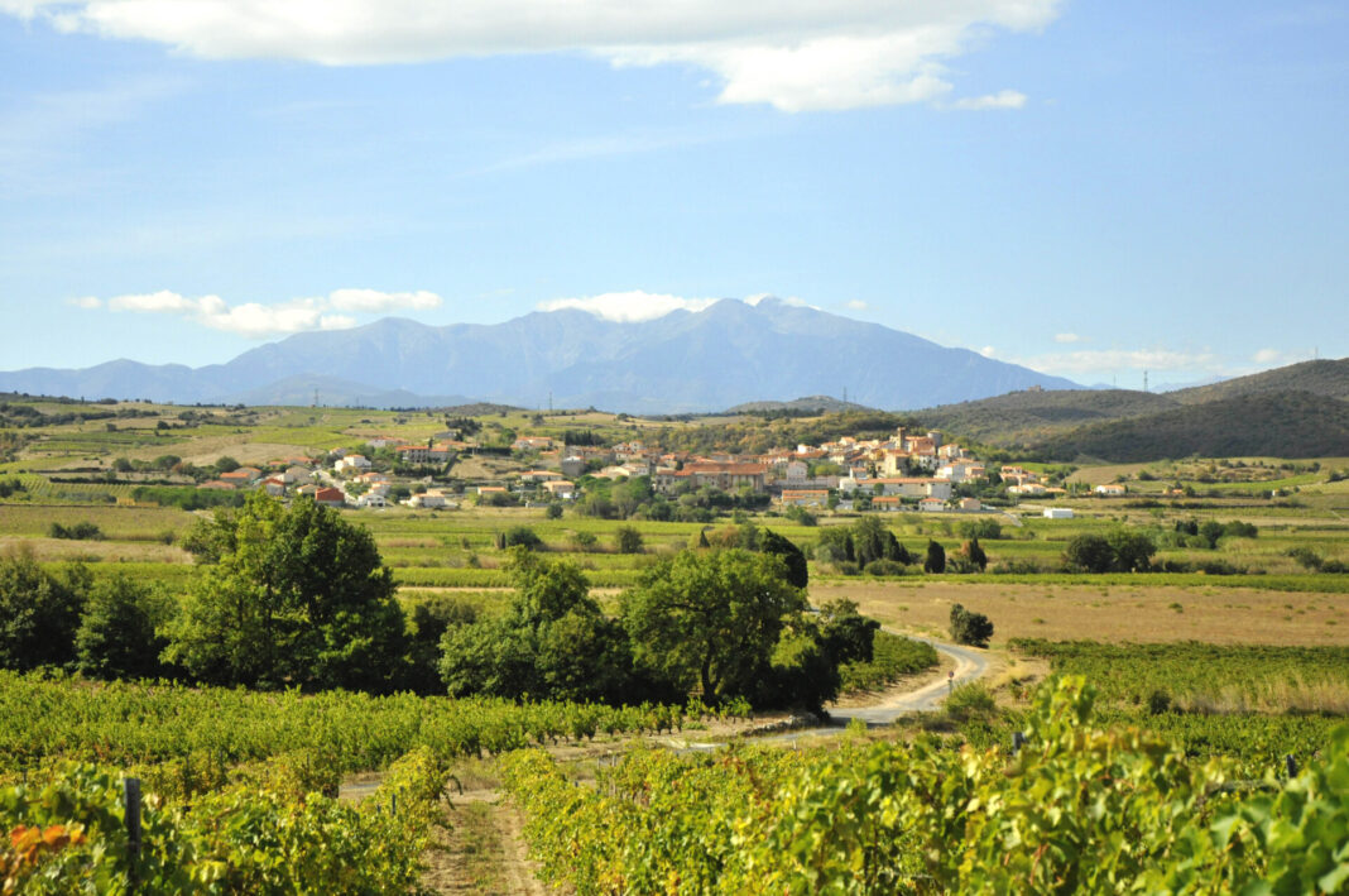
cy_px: 448
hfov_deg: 28.1
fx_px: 2694
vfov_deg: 18.9
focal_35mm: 72
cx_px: 674
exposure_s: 1/6400
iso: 800
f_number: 4.5
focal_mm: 48
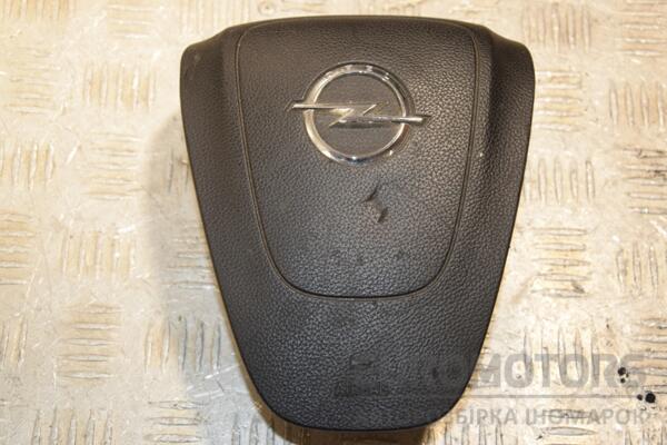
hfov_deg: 29.9
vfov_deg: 20.2
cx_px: 334
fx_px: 1251
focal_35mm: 68
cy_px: 222
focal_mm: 45
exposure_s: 1/200
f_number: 6.3
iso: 800
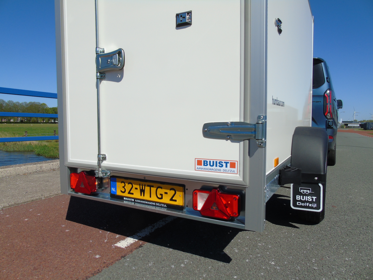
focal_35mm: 25
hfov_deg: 69.4
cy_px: 140
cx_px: 186
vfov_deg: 54.9
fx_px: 269
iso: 80
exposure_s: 1/1000
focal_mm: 4.4
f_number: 4.3
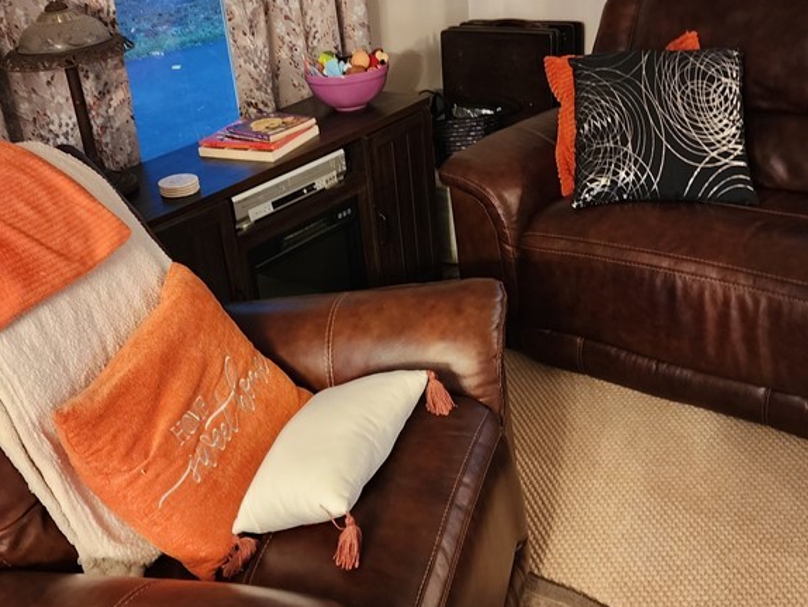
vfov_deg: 35.2
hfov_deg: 45.7
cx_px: 352
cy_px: 308
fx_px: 957
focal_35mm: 41
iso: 500
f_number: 1.8
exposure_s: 1/24
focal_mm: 6.4
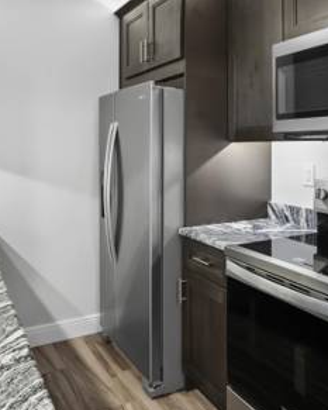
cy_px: 152
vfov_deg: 53.6
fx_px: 400
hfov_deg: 44.4
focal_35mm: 33
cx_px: 187
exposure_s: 1/1.25
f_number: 8
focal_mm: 16
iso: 1600
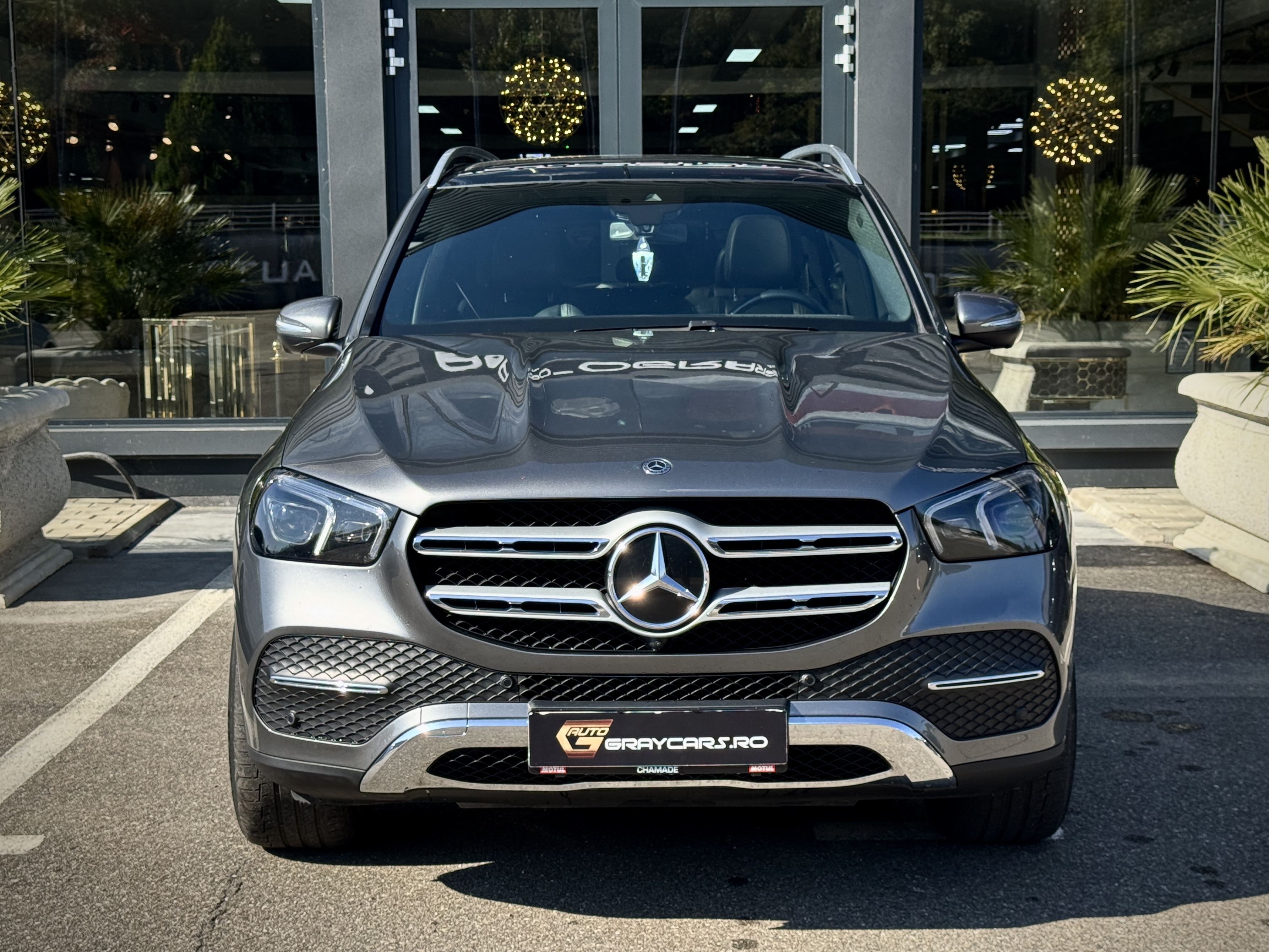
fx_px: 1760
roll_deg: +0.9
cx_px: 634
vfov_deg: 30.3
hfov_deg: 39.7
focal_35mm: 48
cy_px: 476
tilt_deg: -7.4
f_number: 1.78
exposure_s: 1/1152
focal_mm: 6.76
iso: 64
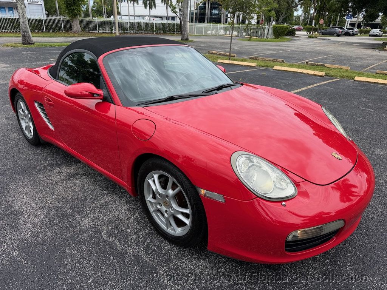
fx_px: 268
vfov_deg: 56.8
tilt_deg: -23.8
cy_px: 145
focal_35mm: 24
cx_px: 194
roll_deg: -1.8
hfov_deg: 71.6
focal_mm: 6.76
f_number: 1.78
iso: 80
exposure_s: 1/2703
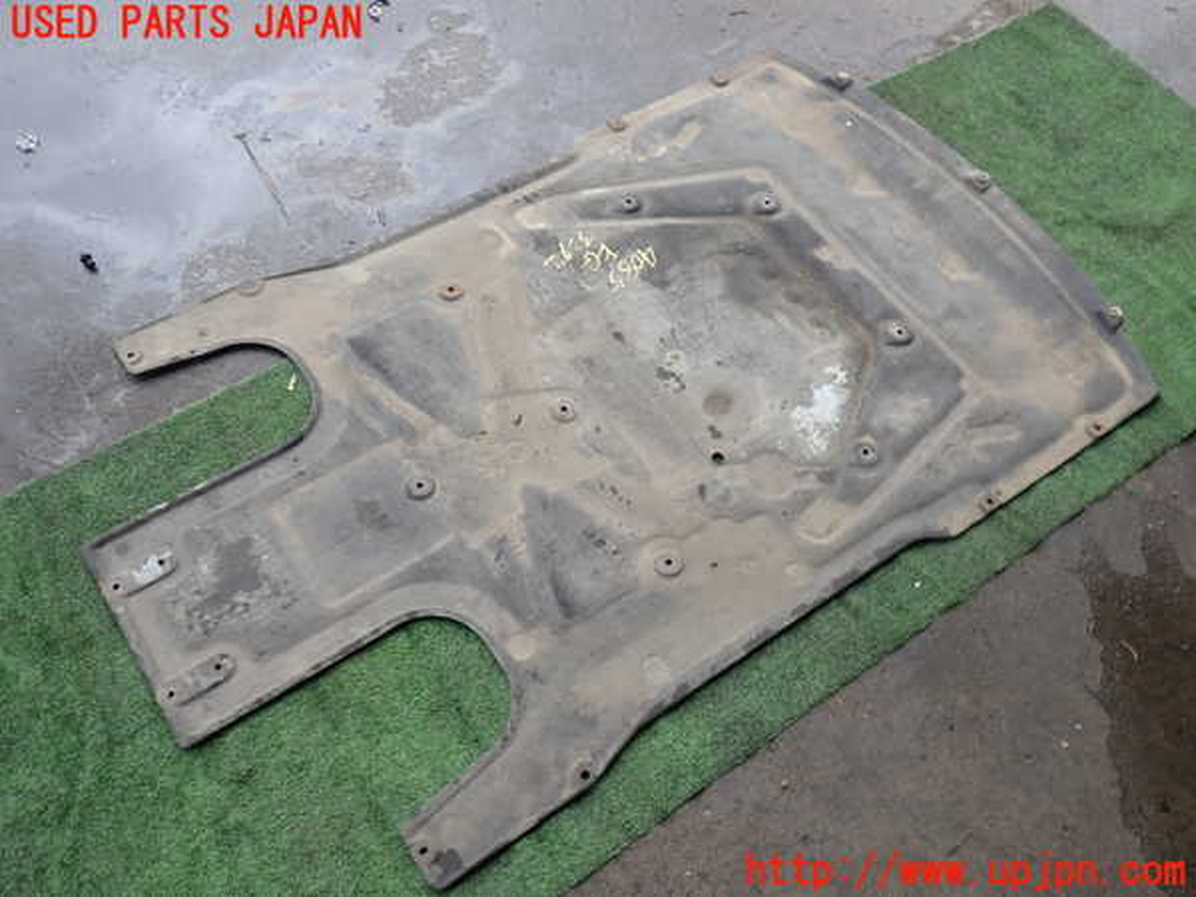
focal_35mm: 30
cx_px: 598
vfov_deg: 46.8
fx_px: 1037
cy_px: 448
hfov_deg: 60.0
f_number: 2.3
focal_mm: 5.4
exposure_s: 1/160
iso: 100
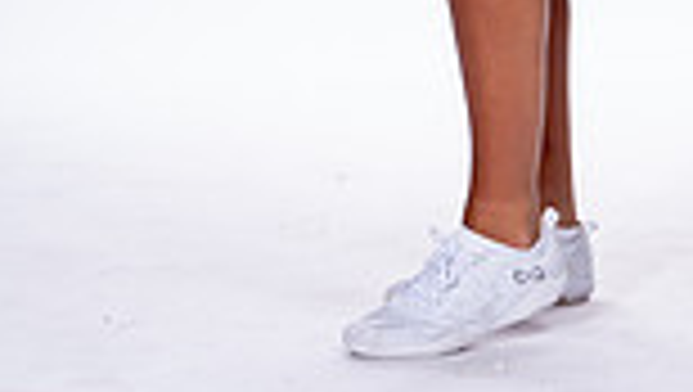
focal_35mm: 352
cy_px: -518
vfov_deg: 3.4
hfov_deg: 6.1
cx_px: 486
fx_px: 6475
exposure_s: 1/250
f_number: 5.6
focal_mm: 115
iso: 800
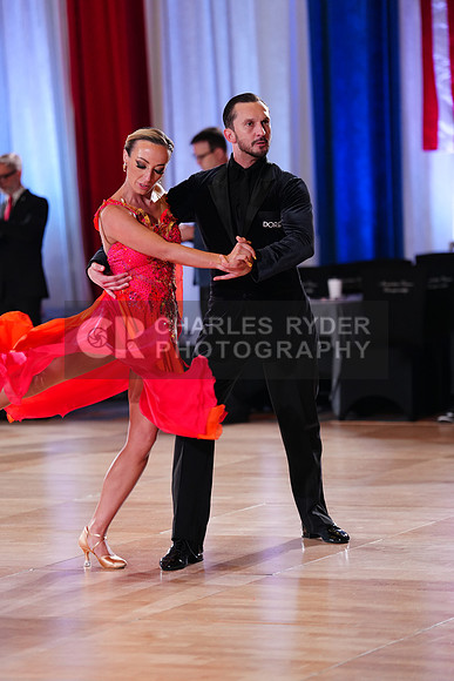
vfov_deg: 15.2
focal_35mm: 135
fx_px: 2552
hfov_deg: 10.2
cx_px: 227
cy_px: 340
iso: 1600
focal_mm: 135
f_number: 2.8
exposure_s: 1/320
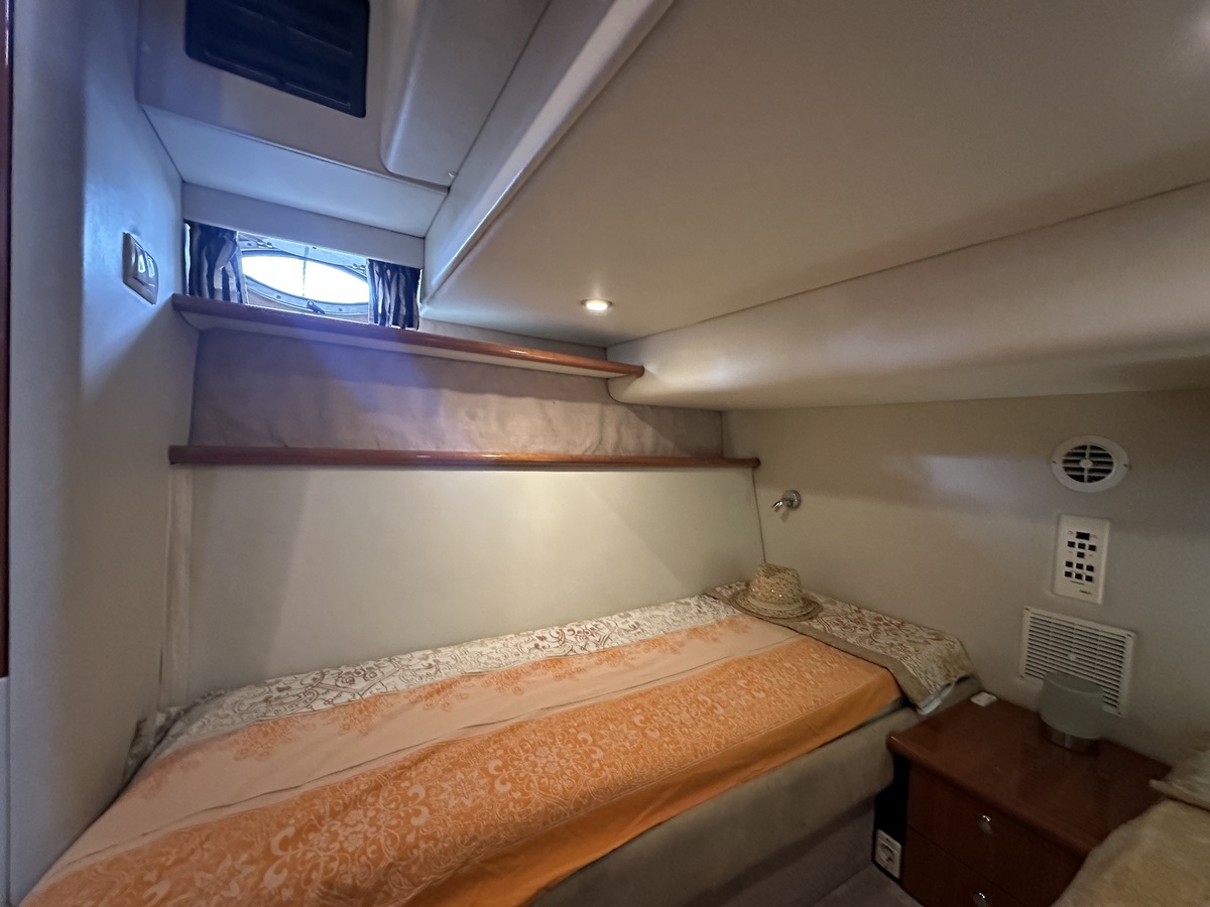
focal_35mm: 14
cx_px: 605
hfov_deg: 102.1
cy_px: 454
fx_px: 489
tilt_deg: -1.6
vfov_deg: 85.7
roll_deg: -2.7
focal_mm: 2.22
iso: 1000
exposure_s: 1/60
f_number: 2.2
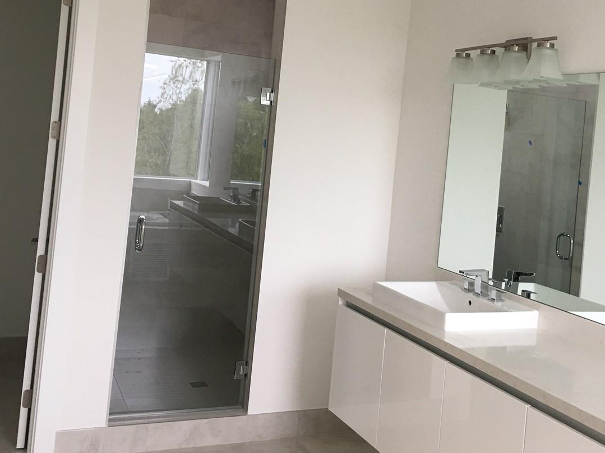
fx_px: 751
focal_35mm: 43
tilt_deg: +1.0
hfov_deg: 43.8
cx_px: 343
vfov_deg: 33.2
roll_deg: -5.1
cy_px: 144
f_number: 2.2
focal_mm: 4.15
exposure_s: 1/30
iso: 32
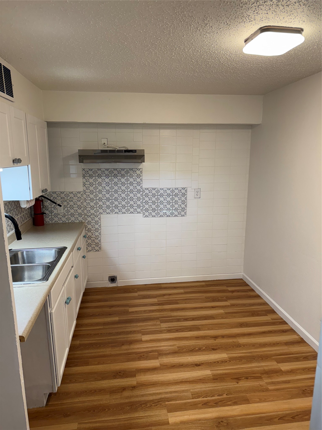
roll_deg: +0.2
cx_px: 161
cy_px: 215
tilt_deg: -11.1
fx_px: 298
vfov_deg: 71.6
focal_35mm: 24
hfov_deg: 56.8
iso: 125
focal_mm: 6.76
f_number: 1.78
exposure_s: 1/60
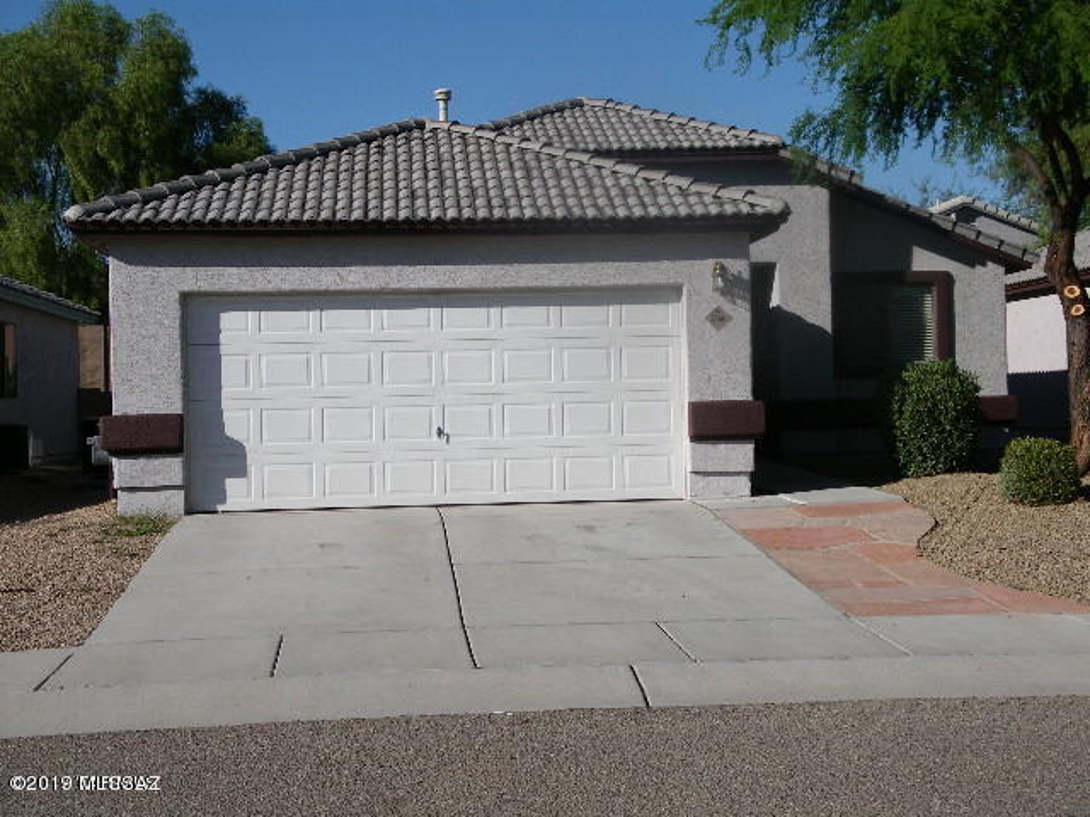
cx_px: 545
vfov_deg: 23.7
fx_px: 1952
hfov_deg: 31.2
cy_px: 408
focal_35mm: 62
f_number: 5
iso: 80
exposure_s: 1/800
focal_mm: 12.8
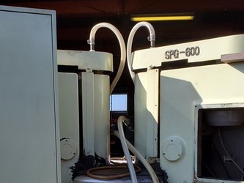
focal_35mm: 50
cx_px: 101
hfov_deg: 38.1
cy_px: 156
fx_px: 353
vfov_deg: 28.3
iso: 50
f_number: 2.4
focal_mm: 4.3
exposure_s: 1/947
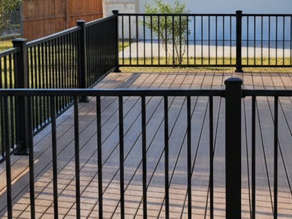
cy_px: 45
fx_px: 515
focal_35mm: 61
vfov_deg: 23.7
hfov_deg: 31.0
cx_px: 229
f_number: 1.8
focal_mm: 6.4
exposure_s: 1/571
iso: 1104
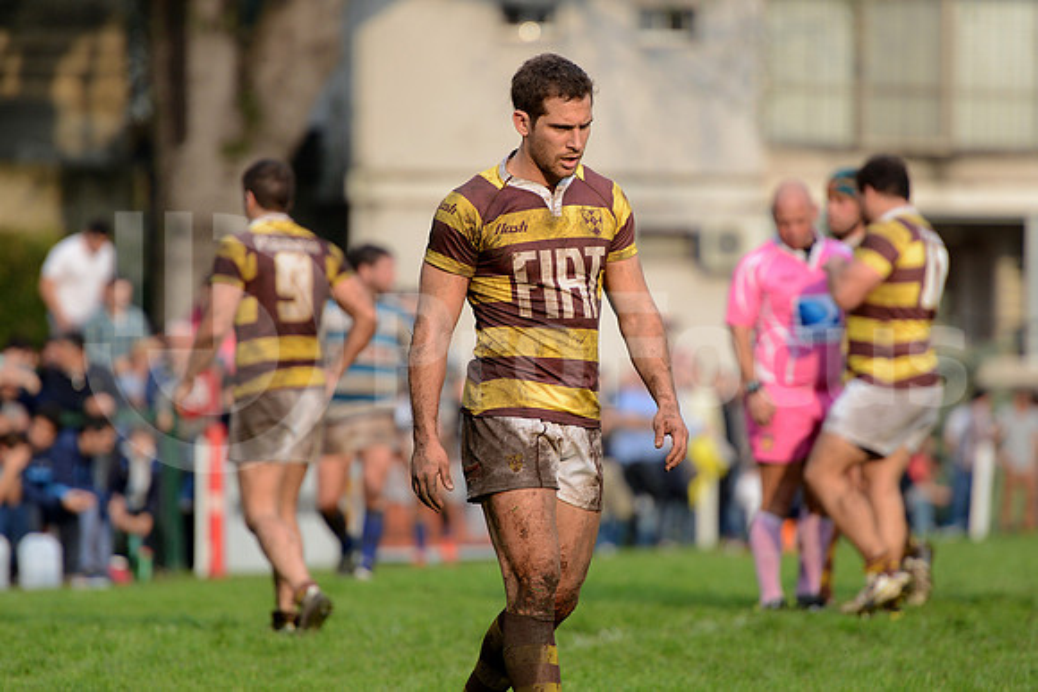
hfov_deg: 7.6
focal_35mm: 270
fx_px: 7786
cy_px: 346
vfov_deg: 5.1
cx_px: 519
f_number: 4
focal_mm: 270
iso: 800
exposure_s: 1/2500
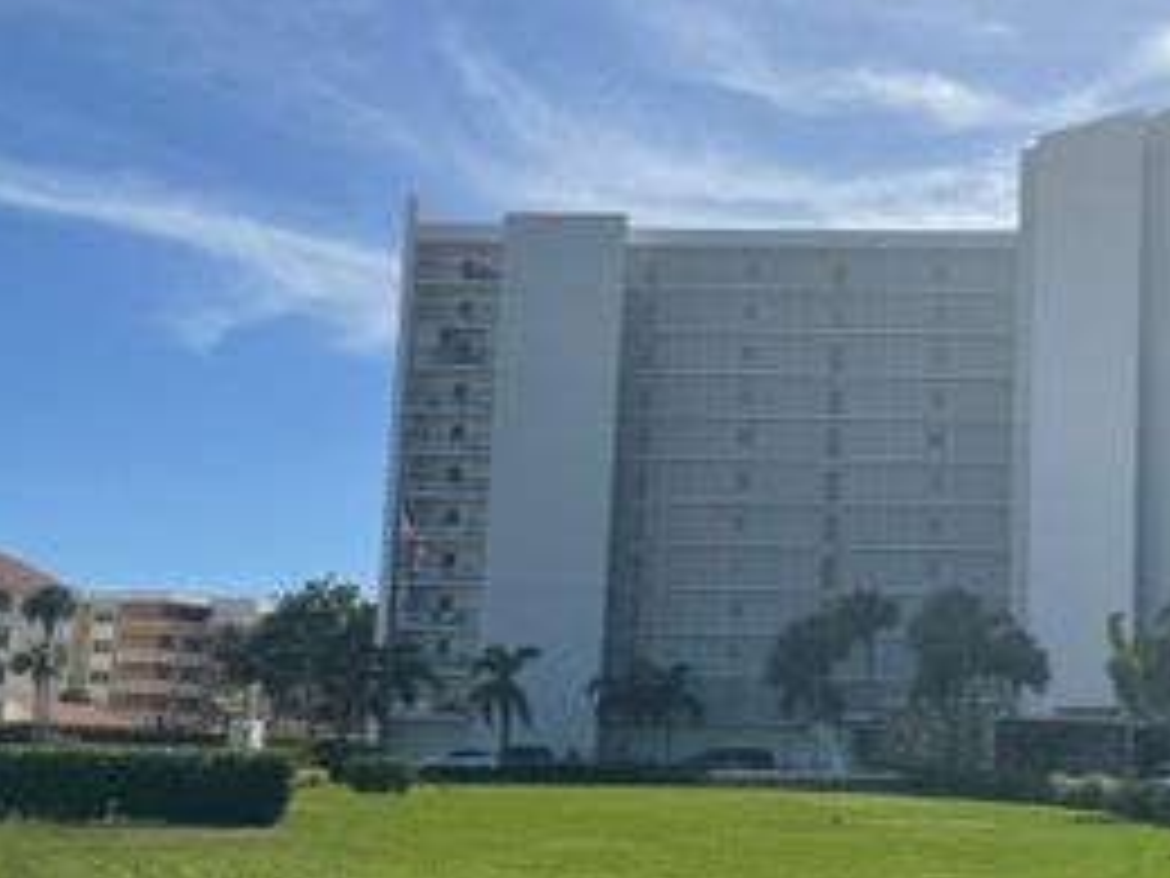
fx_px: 1690
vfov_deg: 29.0
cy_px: 552
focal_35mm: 50
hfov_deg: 36.6
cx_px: 968
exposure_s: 1/8403
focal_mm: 4.2
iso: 32
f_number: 1.6
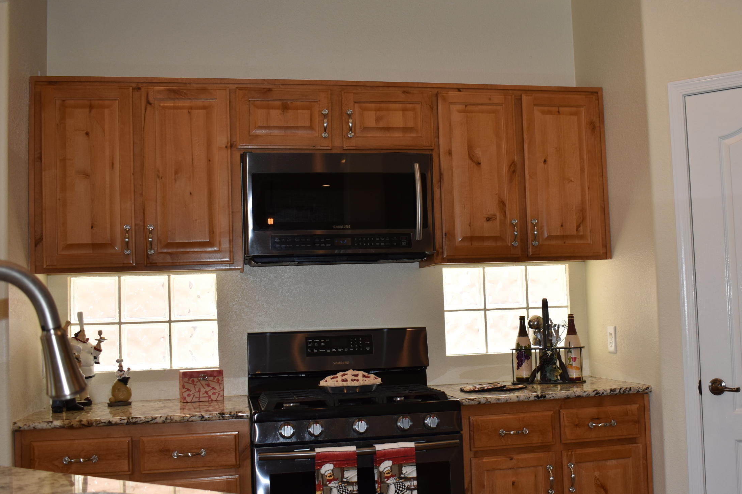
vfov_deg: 32.6
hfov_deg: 47.1
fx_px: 845
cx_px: 450
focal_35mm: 41
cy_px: 264
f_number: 5
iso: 280
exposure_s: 1/200
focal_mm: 20
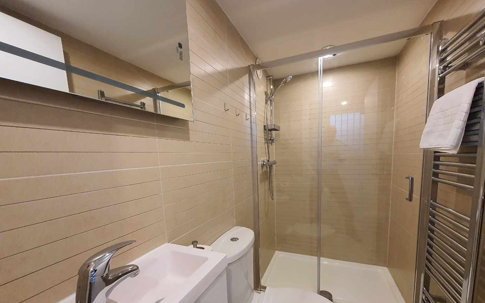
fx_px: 185
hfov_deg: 105.3
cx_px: 246
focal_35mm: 14
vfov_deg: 78.0
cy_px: 176
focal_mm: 1.8
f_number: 2.2
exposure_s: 1/50
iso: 320
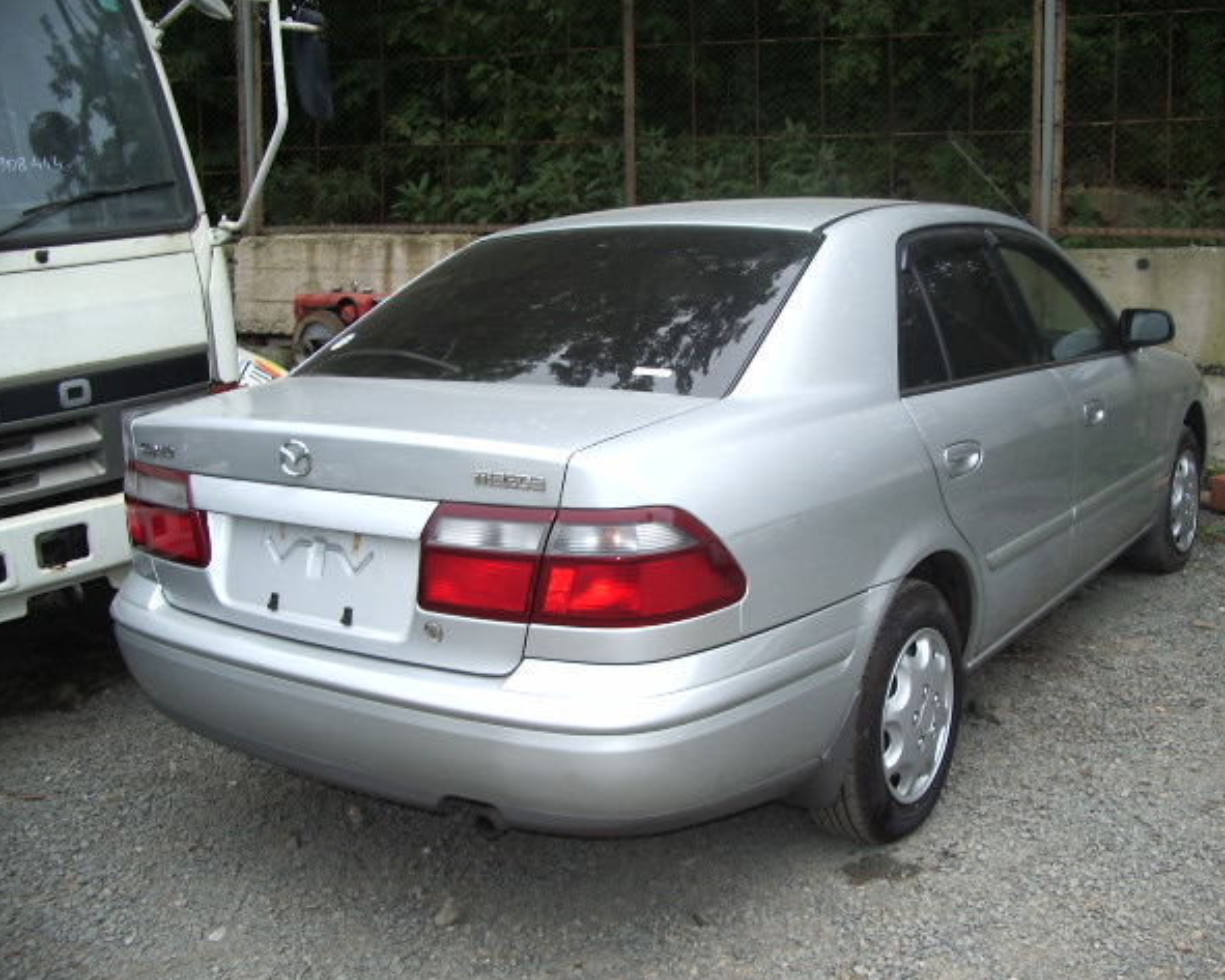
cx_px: 653
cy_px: 493
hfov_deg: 49.0
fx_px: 1342
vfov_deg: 40.1
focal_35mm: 37
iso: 50
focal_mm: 5.8
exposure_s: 1/100
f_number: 2.6
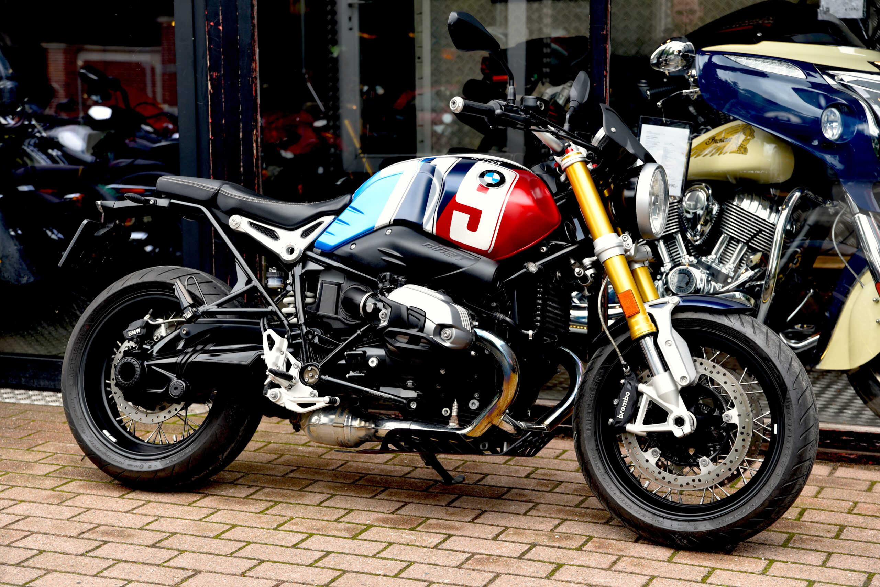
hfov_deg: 30.5
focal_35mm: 66
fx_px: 1614
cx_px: 440
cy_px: 294
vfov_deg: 20.6
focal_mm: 66
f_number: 5
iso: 100
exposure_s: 1/100
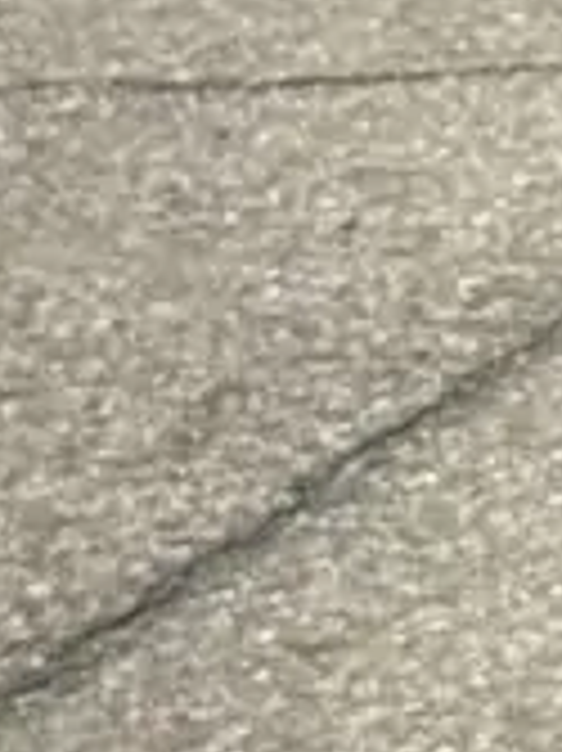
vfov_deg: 4.8
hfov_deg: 3.3
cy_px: 500
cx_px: 3048
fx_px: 8995
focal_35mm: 415
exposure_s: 1/448
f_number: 1.78
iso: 64
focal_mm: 6.76
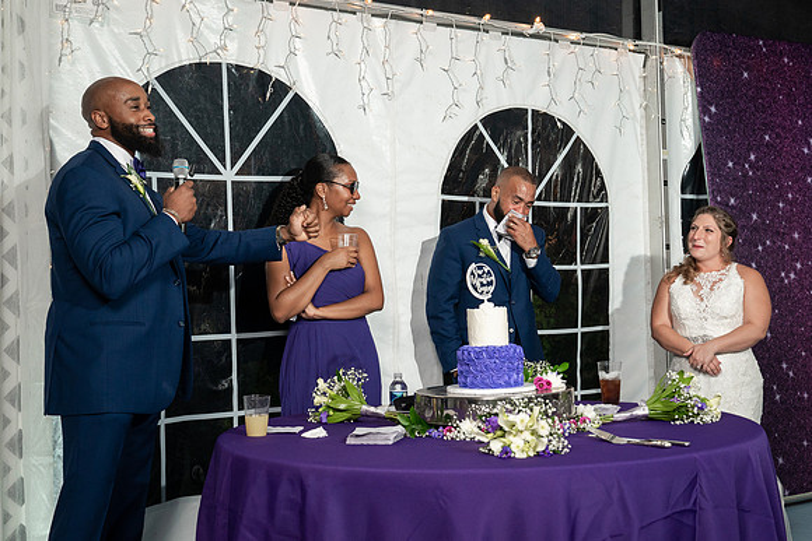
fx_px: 1009
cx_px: 400
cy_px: 267
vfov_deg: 30.1
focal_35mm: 45
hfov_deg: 43.8
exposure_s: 1/200
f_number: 5.6
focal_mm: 44
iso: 1600
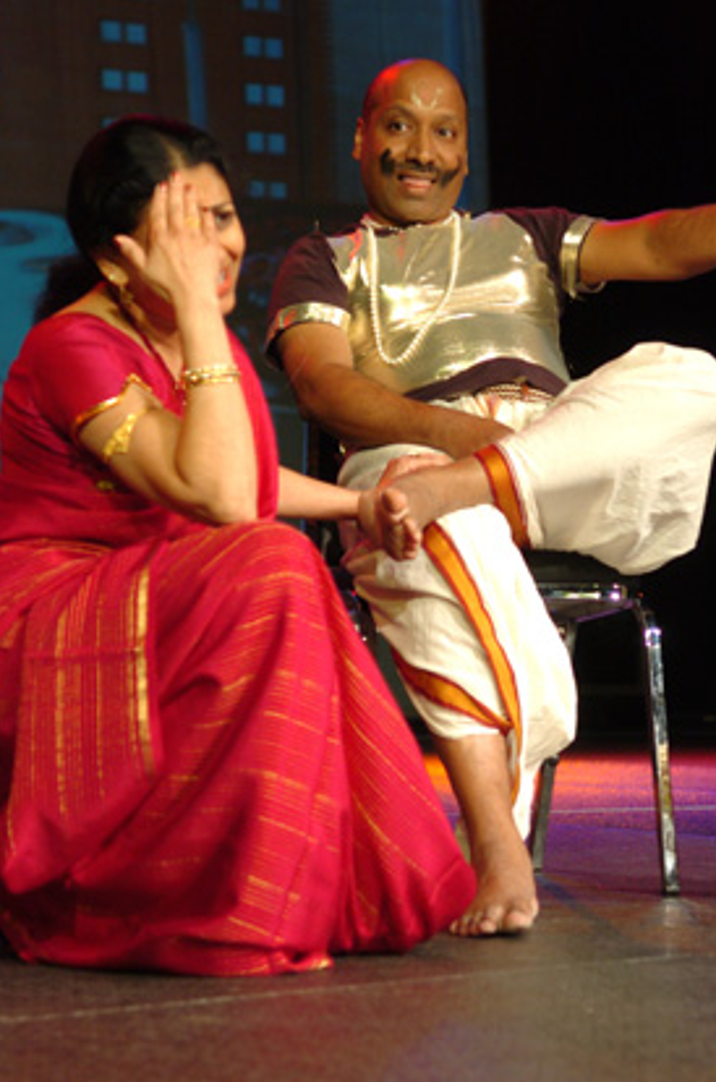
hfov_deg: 13.9
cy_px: 402
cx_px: 427
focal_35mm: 98
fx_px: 2930
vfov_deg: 20.9
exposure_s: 1/100
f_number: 2.8
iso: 400
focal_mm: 45
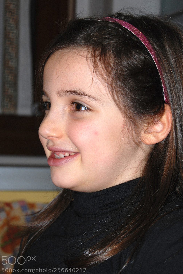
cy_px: 138
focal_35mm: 89
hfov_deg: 15.4
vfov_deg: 23.0
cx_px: 88
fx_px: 675
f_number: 5.6
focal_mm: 55
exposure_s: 1/60
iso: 200
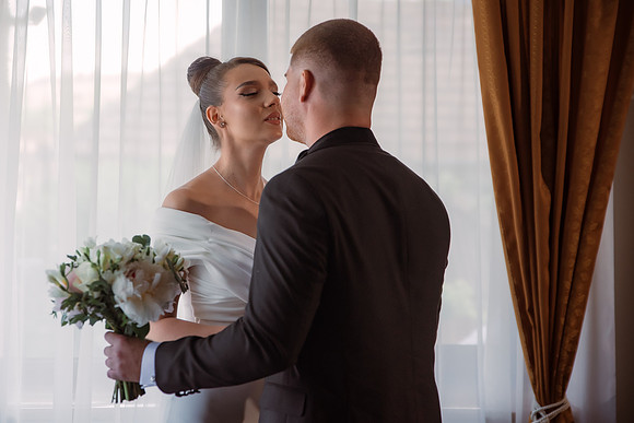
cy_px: 180
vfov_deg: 17.7
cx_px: 258
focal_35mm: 77
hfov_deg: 26.3
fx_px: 1357
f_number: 2.8
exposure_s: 1/320
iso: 800
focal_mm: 65
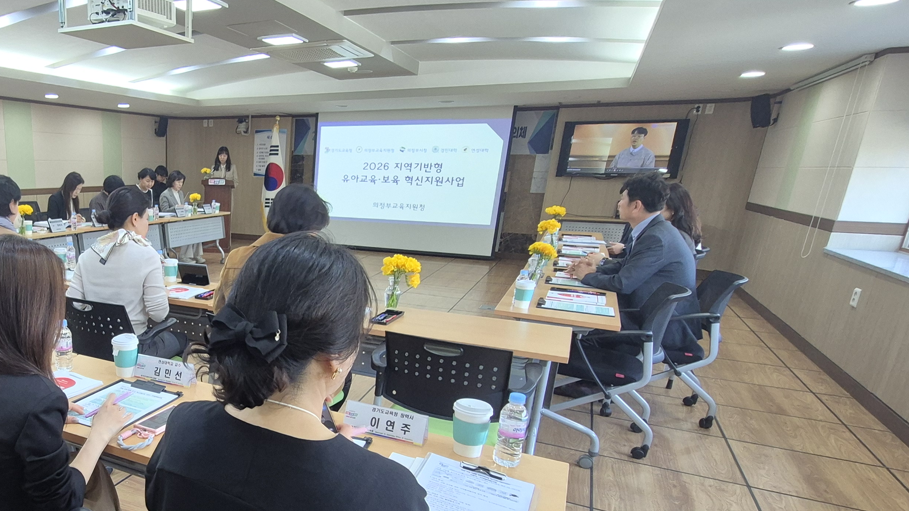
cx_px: 191
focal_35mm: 23
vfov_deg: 48.5
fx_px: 554
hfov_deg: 71.3
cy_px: 348
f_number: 2.2
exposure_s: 1/60
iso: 200
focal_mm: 2.2
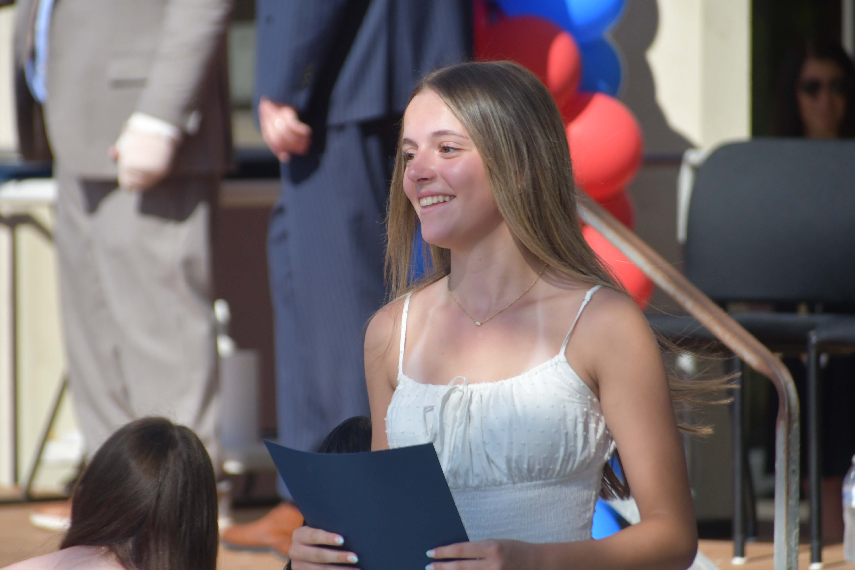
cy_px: 285
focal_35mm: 330
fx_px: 7837
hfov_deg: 6.2
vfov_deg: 4.2
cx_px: 428
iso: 1000
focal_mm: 220
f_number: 7.1
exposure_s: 1/3200
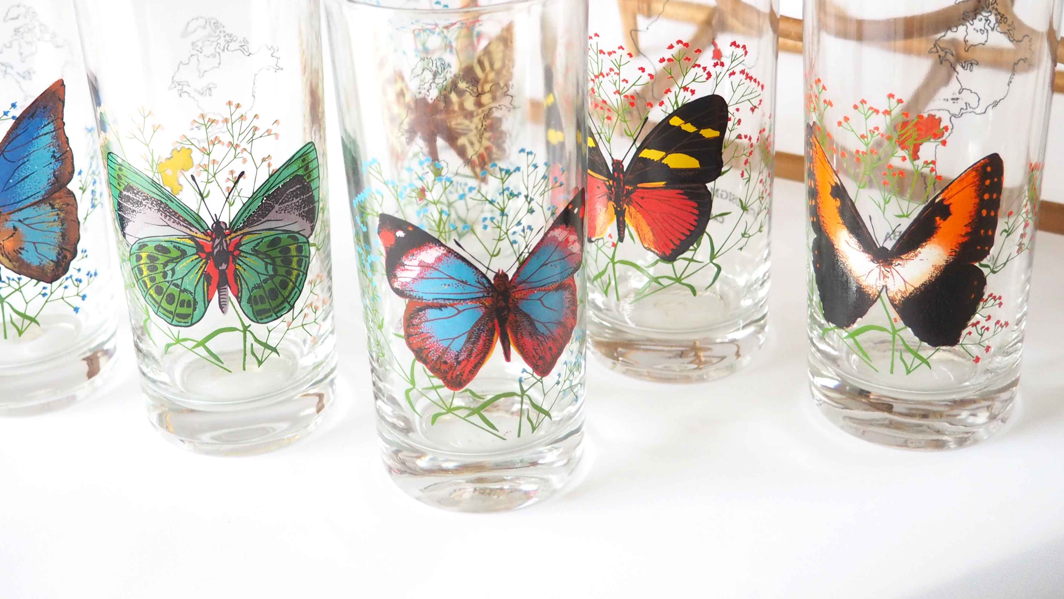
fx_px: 1749
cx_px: 406
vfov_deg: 19.2
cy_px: 109
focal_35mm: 62
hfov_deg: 33.7
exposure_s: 1/60
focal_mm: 22
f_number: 4.2
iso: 1250
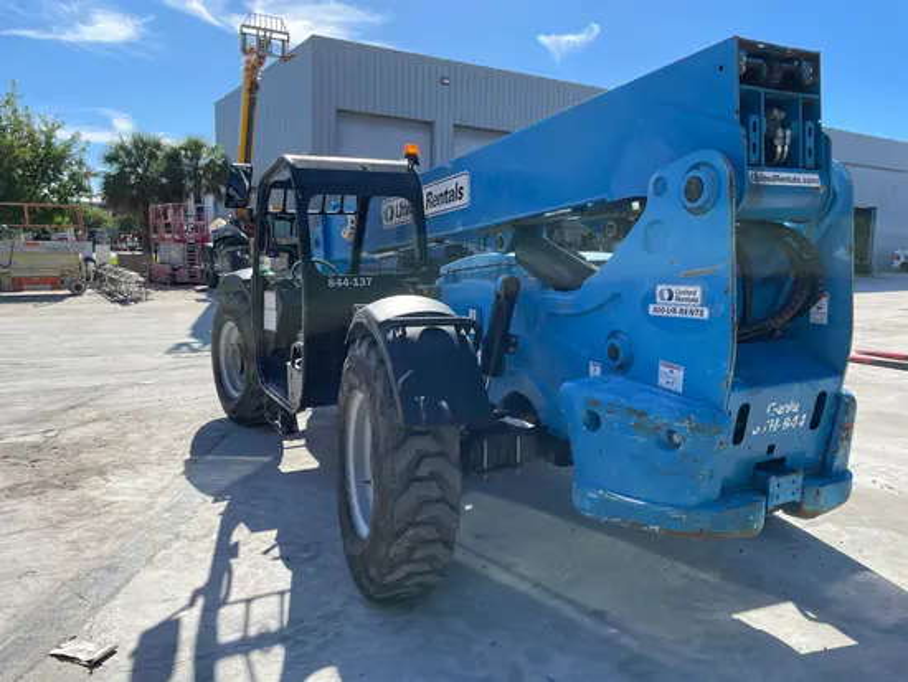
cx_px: 454
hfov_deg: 67.3
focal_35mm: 26
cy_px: 341
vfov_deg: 53.1
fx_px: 682
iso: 32
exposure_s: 1/1887
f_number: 1.6
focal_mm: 4.2
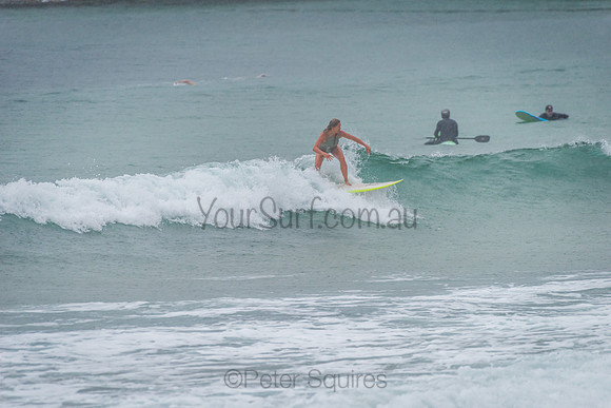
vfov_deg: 2.8
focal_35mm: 500
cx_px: 306
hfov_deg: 4.1
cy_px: 204
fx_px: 8488
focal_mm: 500
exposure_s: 1/320
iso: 560
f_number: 5.6
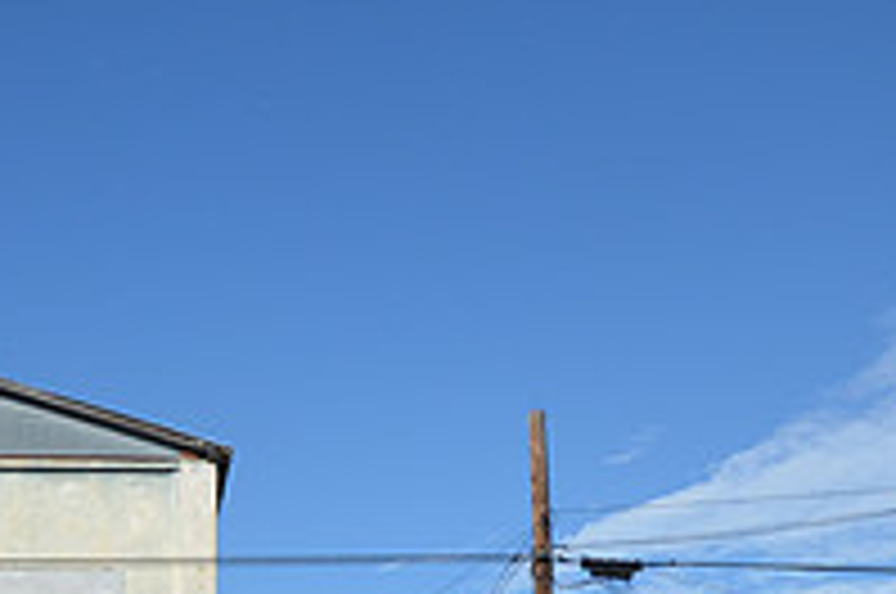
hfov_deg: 26.8
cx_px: 207
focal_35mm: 74
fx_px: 1850
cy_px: 734
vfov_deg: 17.3
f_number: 7.1
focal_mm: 17
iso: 200
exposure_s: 1/200
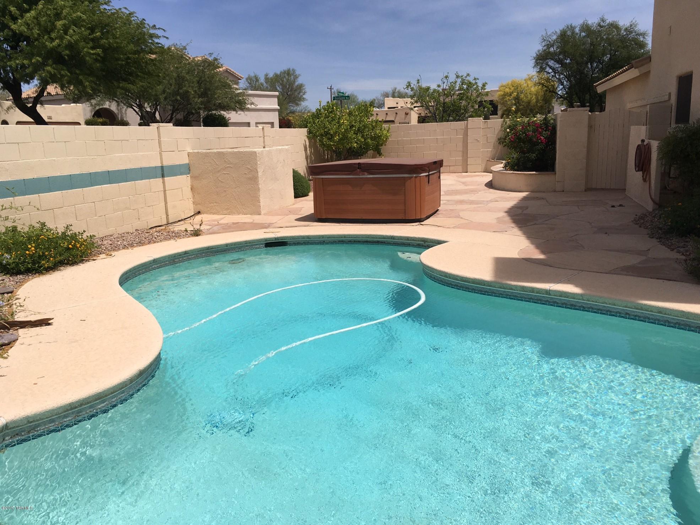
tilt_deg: -12.3
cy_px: 262
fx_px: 586
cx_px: 350
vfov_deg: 48.2
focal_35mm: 29
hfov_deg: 61.7
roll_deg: +2.1
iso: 25
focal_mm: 4.15
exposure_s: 1/2959
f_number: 2.2
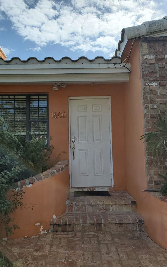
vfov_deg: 66.5
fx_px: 204
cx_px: 74
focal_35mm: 28
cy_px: 134
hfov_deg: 44.5
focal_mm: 4.3
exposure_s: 1/1783
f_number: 2.4
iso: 50
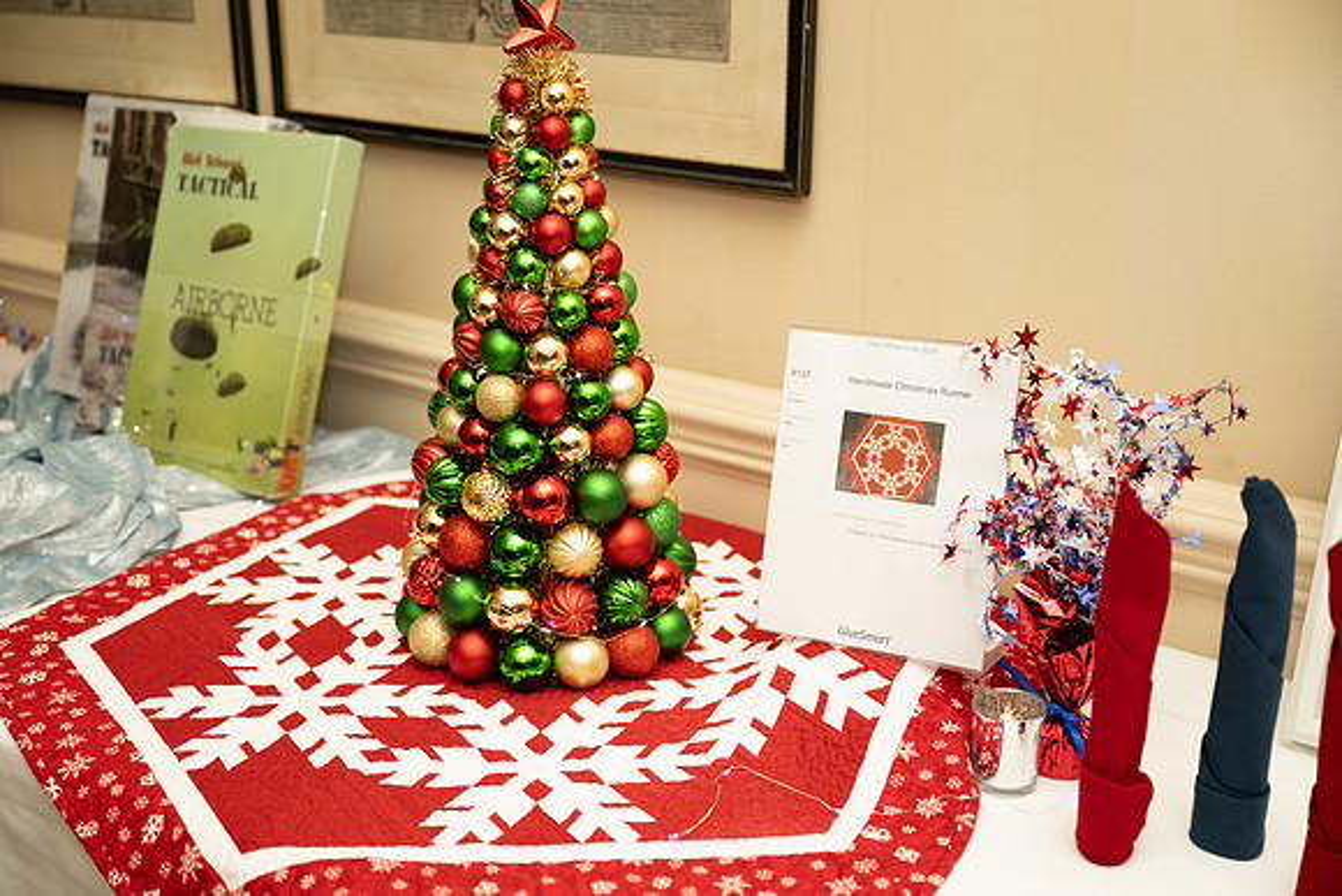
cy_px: 448
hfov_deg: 45.4
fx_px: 1603
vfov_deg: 31.2
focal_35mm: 43
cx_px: 671
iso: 500
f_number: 2.8
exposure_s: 1/100
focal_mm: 43
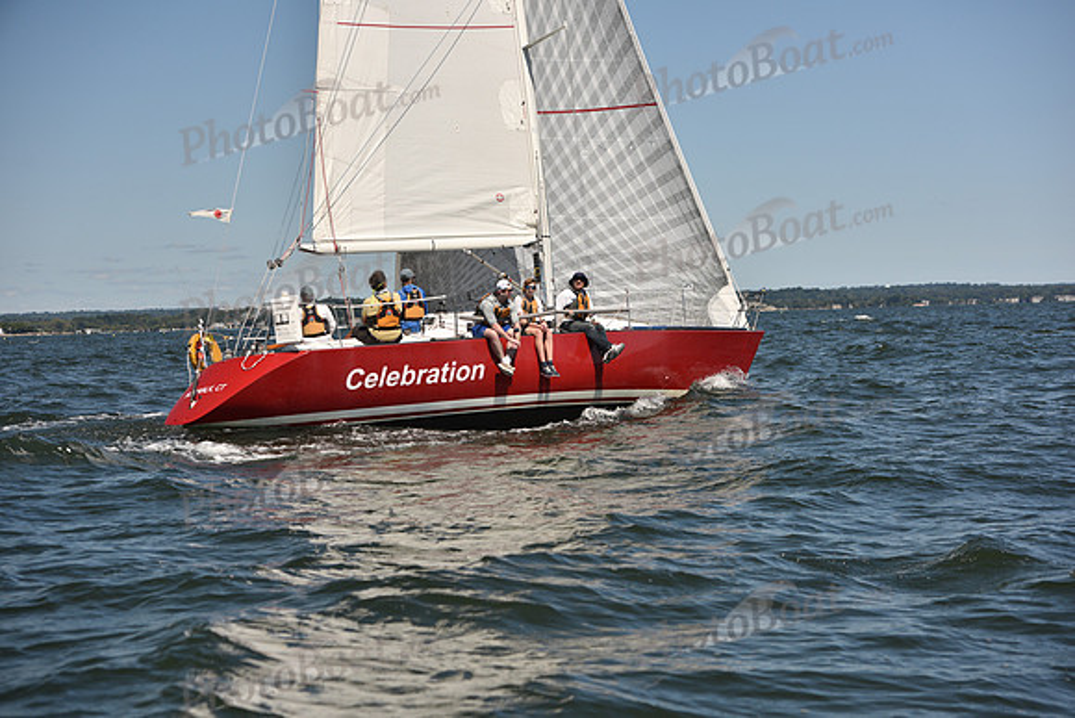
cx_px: 538
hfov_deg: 28.8
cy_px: 359
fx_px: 2091
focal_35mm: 70
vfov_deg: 19.5
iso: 250
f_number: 4.5
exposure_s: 1/1250
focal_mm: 70
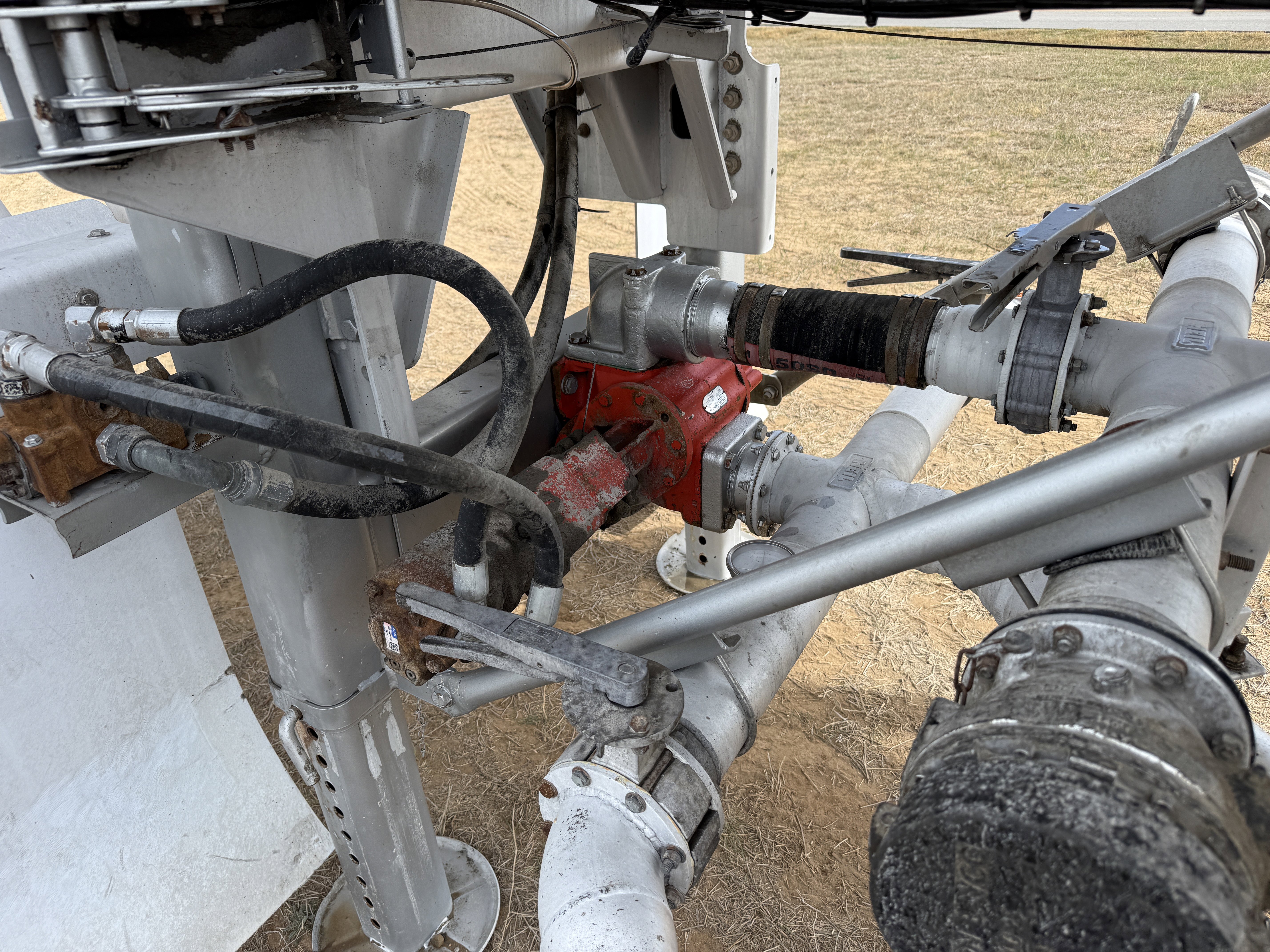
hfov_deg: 71.6
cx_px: 635
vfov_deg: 56.8
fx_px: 881
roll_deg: +1.8
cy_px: 476
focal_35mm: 24
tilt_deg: -28.8
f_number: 1.78
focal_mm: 6.76
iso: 80
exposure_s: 1/1727
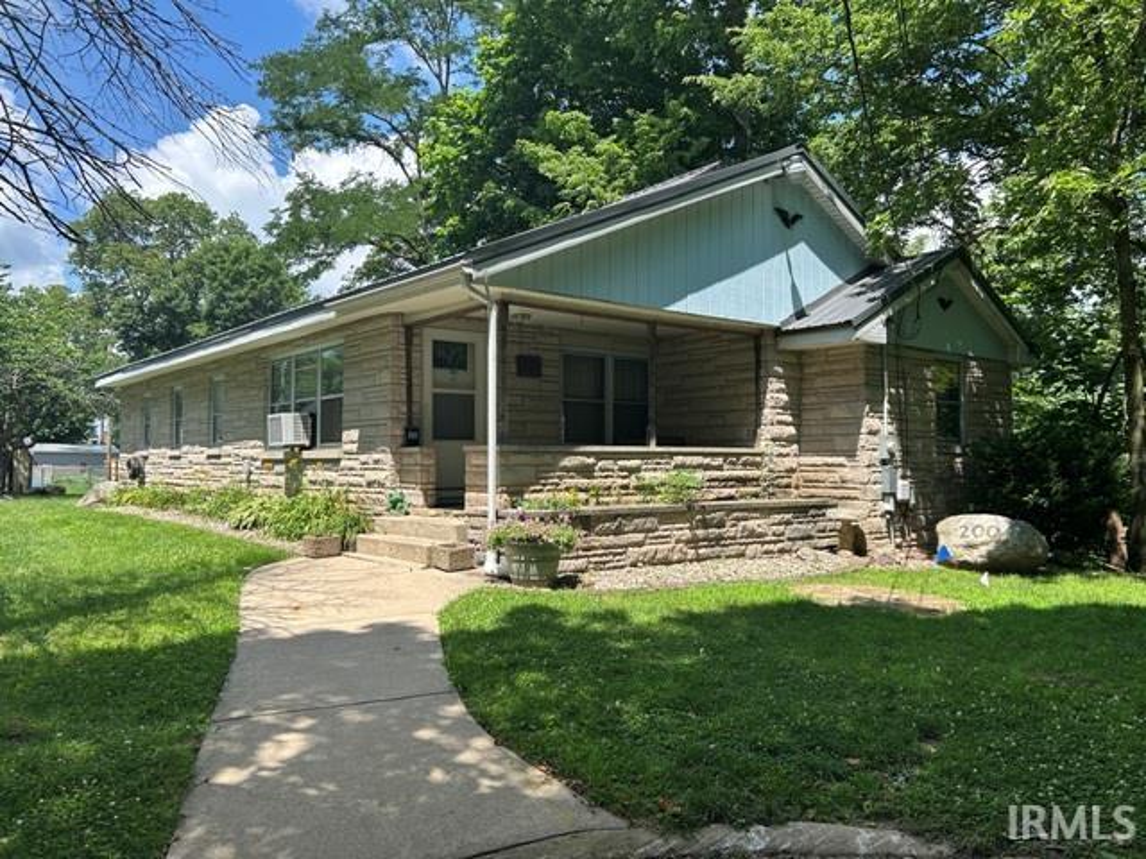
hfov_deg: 67.3
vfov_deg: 53.1
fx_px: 861
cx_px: 573
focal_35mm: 26
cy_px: 430
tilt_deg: +2.1
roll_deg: +1.4
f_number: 1.5
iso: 50
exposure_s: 1/1869
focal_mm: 5.7
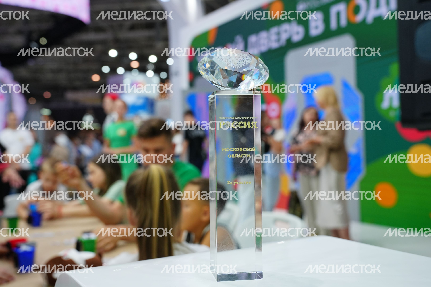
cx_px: 216
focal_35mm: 39
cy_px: 144
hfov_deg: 49.6
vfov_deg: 34.2
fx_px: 467
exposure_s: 1/250
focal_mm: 39
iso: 1000
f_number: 5
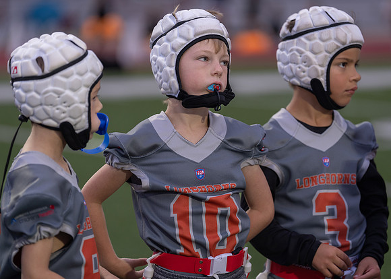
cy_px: 140
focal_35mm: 175
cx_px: 196
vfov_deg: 8.2
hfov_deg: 11.5
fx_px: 1943
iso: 500
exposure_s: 1/320
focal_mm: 167
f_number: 2.8
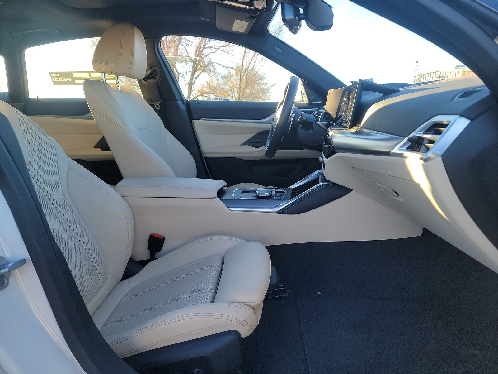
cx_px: 249
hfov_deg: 71.6
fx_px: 345
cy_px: 187
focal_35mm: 24
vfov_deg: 56.8
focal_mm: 6.7
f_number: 1.8
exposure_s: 1/119
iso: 92
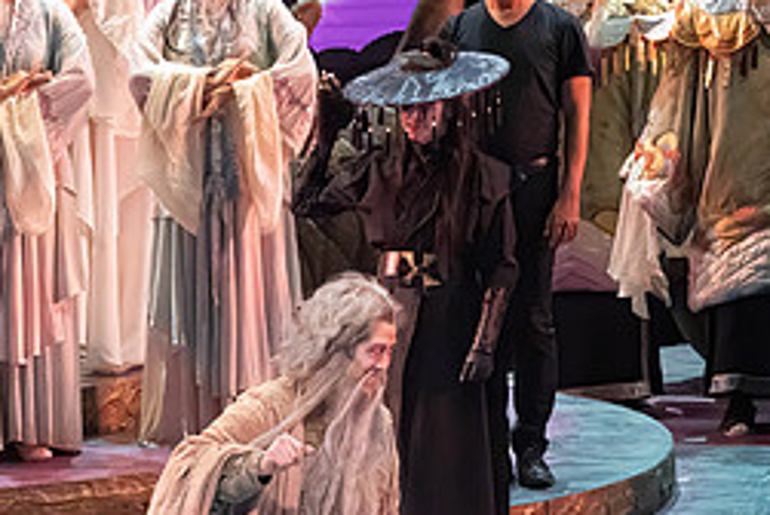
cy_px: 391
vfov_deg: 3.0
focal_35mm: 462
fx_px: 9893
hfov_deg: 4.4
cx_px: -18
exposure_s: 1/1000
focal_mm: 200
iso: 20000
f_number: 10
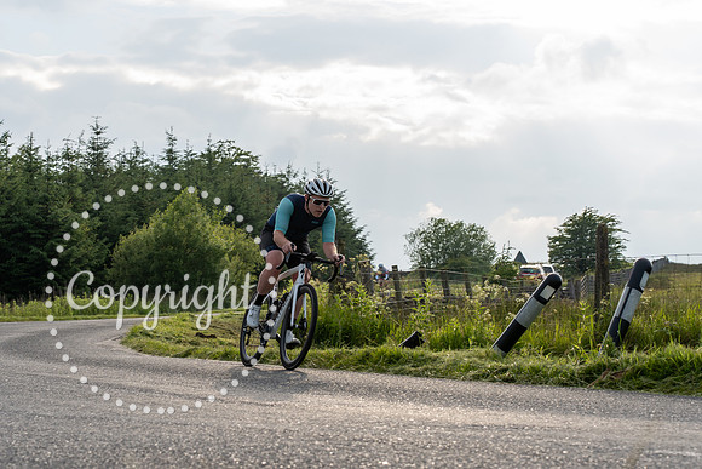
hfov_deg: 21.9
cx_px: 293
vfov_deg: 14.7
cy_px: 250
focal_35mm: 93
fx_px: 1815
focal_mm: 67
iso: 200
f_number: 6.3
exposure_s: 1/400
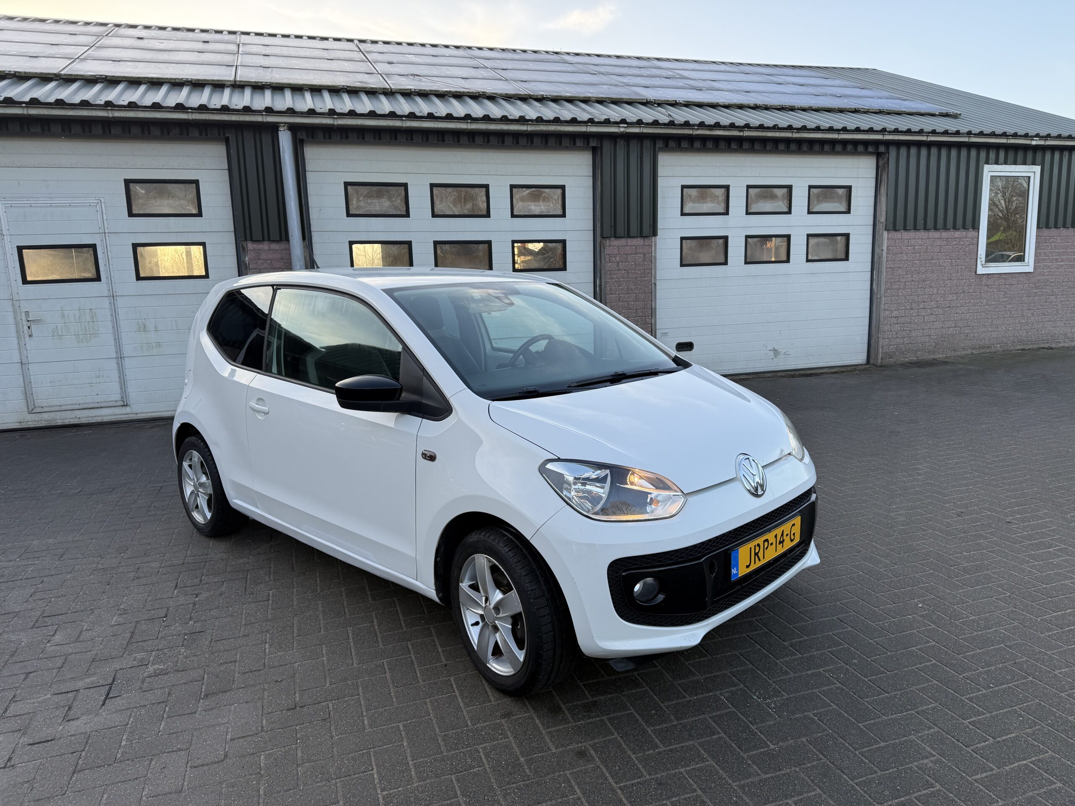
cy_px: 403
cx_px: 538
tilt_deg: -8.7
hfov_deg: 71.6
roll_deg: +2.0
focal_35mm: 24
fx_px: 745
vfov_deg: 56.8
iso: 80
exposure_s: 1/547
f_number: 1.78
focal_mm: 6.76
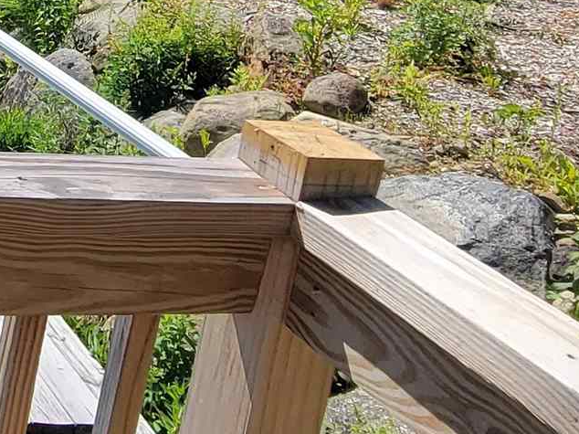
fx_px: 1053
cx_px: -272
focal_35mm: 63
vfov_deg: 21.3
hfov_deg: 24.5
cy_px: -114
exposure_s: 1/1546
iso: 50
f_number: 2.2
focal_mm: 2.2
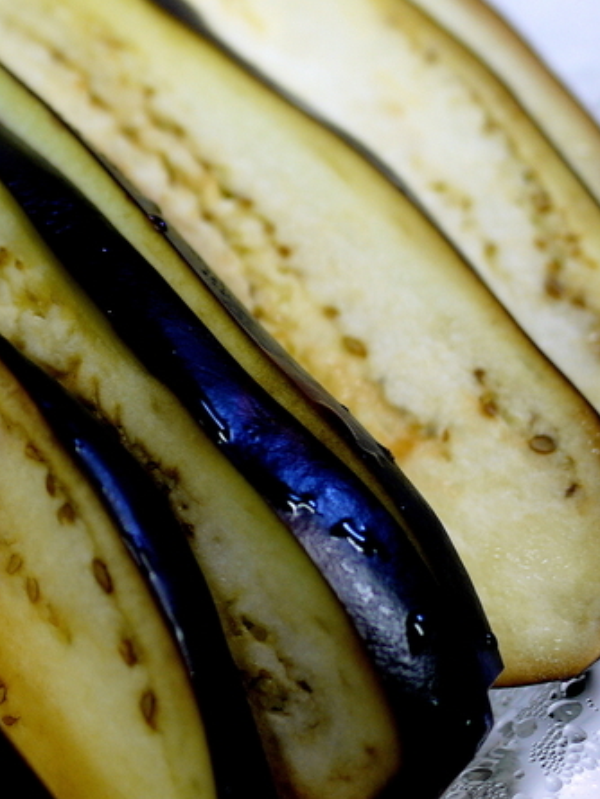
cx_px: -115
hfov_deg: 15.5
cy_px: 266
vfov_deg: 21.2
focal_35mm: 92
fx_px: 2125
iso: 100
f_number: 2.2
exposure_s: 1/80
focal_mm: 20
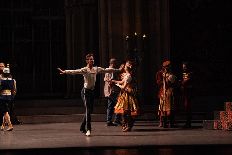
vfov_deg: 8.9
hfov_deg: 13.2
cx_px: 116
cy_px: 77
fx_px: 999
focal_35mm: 155
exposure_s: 1/320
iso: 25600
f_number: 6.3
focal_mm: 151
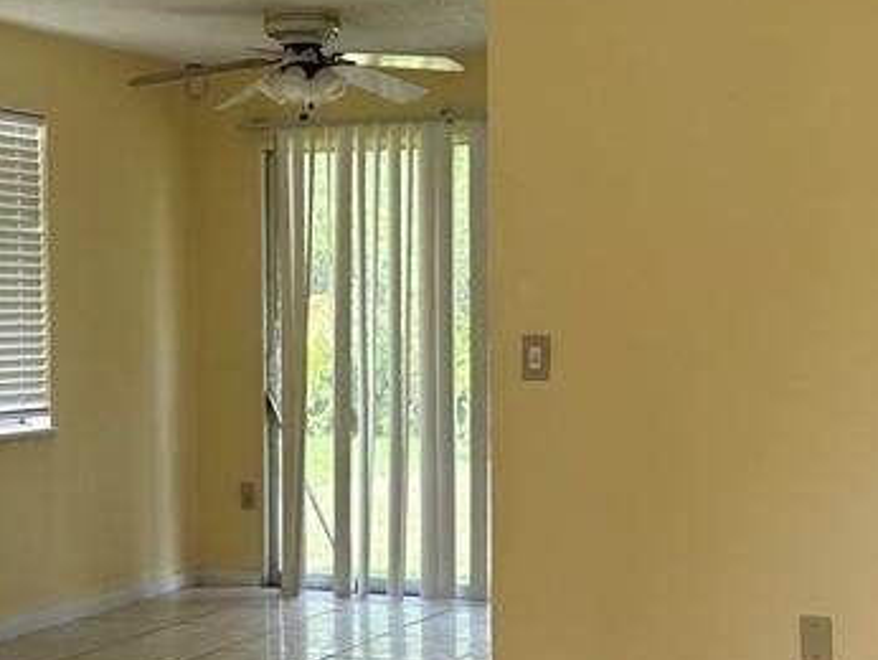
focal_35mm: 71
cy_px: 330
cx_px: 464
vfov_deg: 20.7
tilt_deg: -1.4
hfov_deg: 27.4
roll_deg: -0.6
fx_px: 1802
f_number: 1.78
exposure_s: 1/370
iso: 80
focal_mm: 6.86
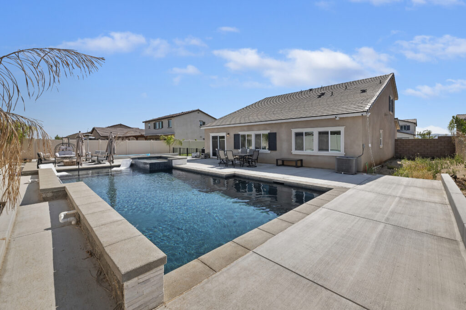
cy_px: 155
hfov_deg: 104.3
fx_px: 181
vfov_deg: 81.1
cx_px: 233
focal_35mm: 14
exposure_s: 1/50
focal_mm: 14
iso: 125
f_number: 22
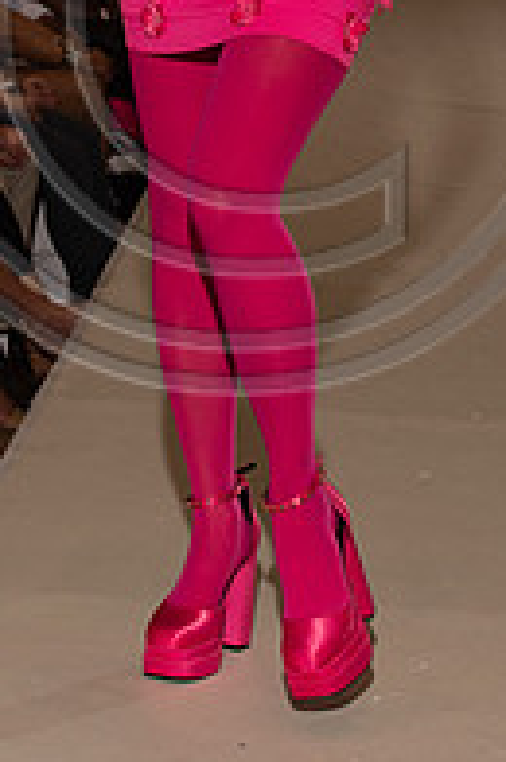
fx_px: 3977
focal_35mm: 188
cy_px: 0
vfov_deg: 10.9
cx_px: 239
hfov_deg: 7.3
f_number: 9
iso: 800
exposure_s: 1/250
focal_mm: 82
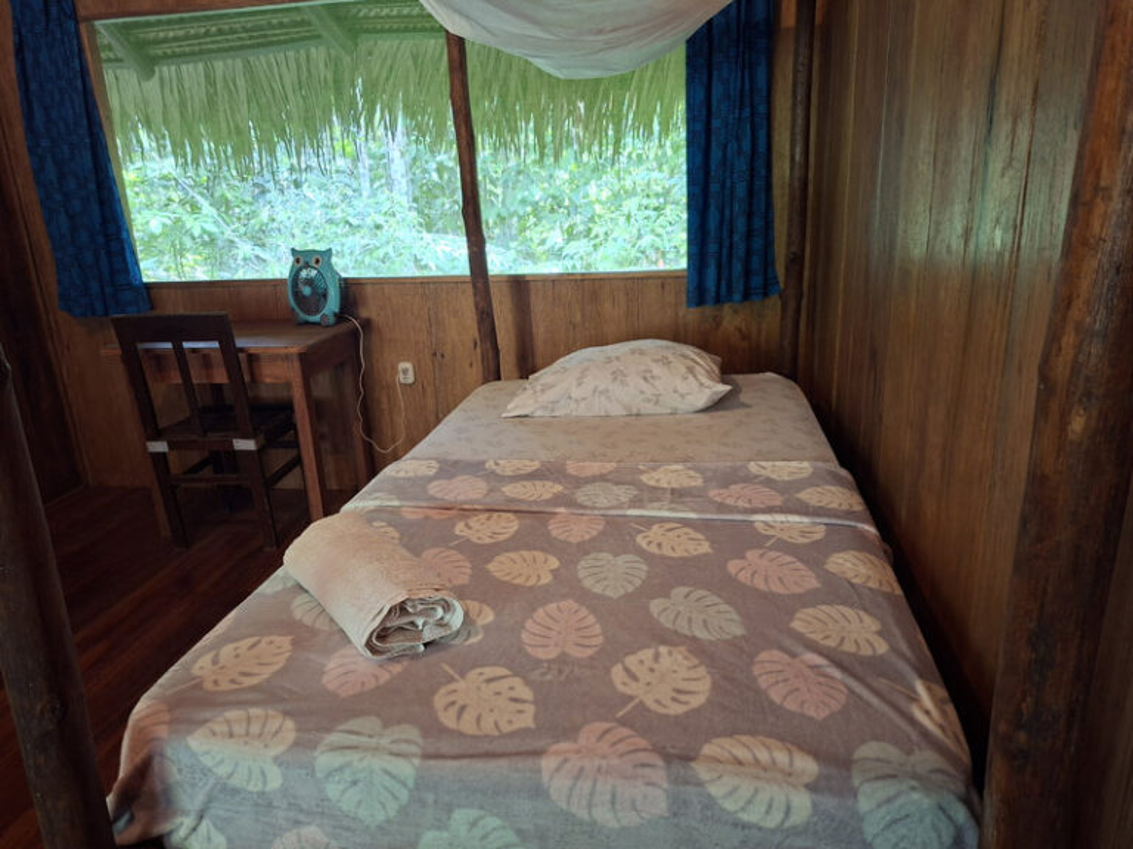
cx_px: 566
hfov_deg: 73.9
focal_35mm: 23
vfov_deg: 58.9
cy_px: 424
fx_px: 753
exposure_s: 1/30
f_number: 1.8
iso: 250
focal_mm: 5.54
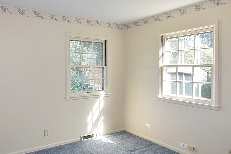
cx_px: 87
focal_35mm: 28
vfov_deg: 46.4
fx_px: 180
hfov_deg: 64.6
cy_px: 70
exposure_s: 1/125
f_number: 5.6
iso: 280
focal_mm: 10
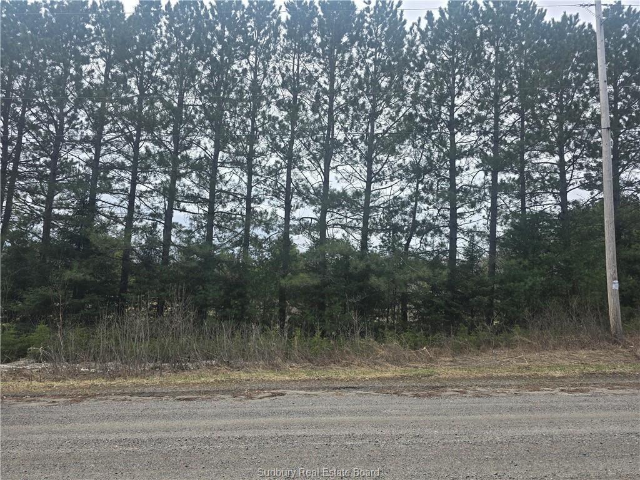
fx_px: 425
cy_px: 240
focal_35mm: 23
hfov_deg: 73.9
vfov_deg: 58.9
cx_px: 320
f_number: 1.7
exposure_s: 1/364
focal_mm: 6.3
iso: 12
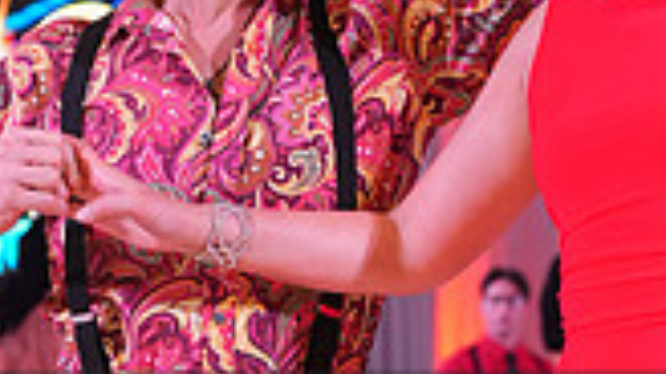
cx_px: 497
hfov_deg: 8.3
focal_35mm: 260
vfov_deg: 4.6
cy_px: 508
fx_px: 4589
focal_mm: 70
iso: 2000
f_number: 4.5
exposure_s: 1/250
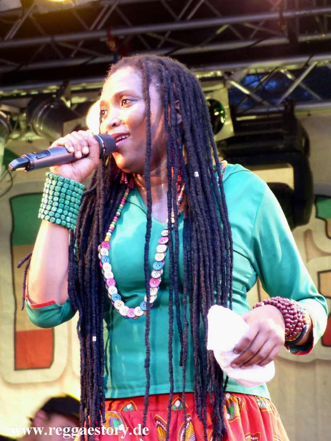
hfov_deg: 12.5
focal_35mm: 119
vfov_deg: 16.6
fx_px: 1517
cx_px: 166
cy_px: 220
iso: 400
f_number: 2.8
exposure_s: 1/30
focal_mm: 21.4
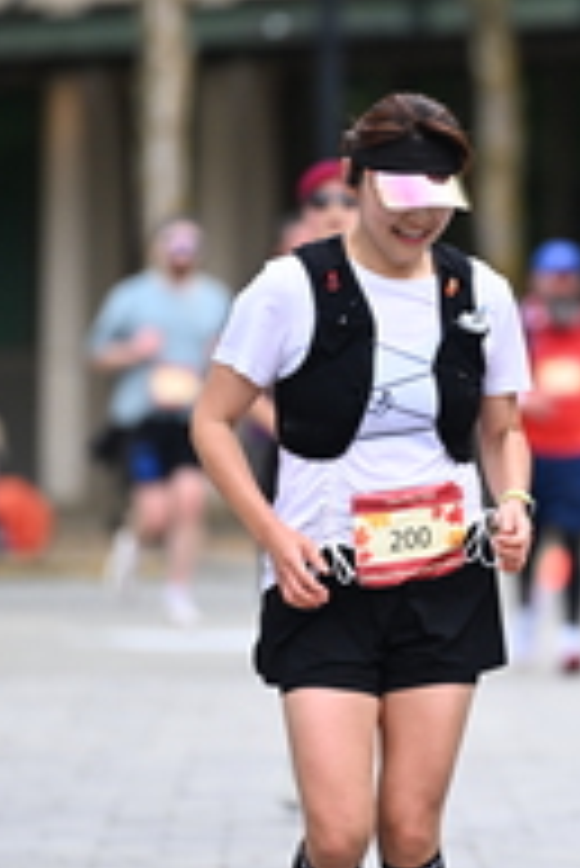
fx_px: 13749
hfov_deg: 2.4
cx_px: 686
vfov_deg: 3.6
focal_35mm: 570
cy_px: 328
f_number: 2.8
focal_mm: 200
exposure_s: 1/2000
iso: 640
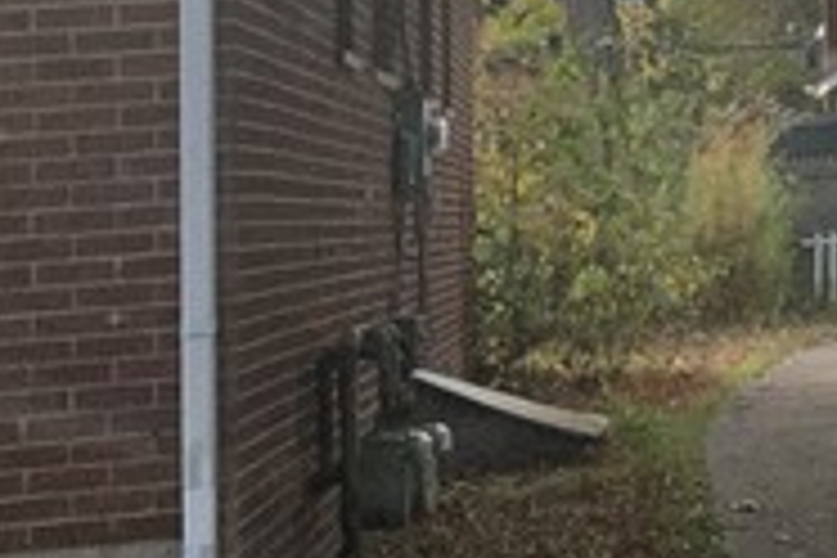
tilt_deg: +12.6
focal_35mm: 166
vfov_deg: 7.9
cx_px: 1750
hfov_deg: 11.1
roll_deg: +1.1
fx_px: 3859
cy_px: -572
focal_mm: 4.15
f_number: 2.2
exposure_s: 1/120
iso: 40
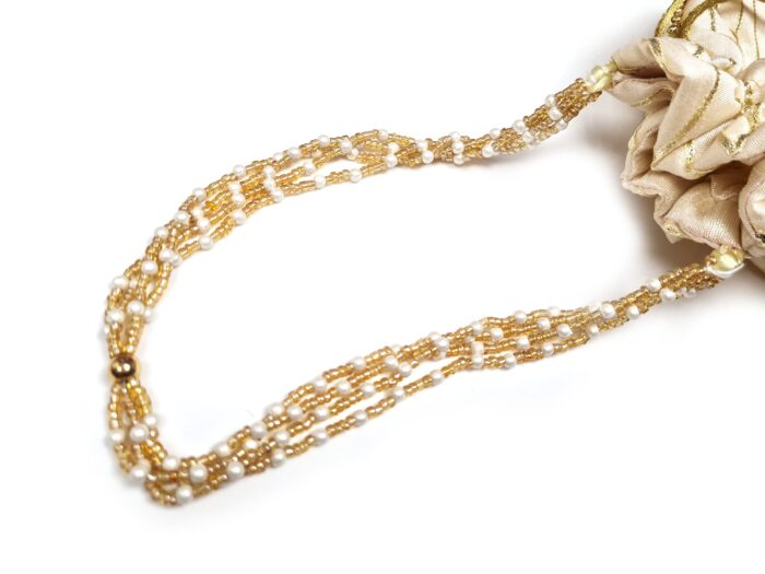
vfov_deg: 53.1
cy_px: 287
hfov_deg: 67.3
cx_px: 382
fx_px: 575
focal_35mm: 26
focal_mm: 5.4
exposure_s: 1/120
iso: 64
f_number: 1.8
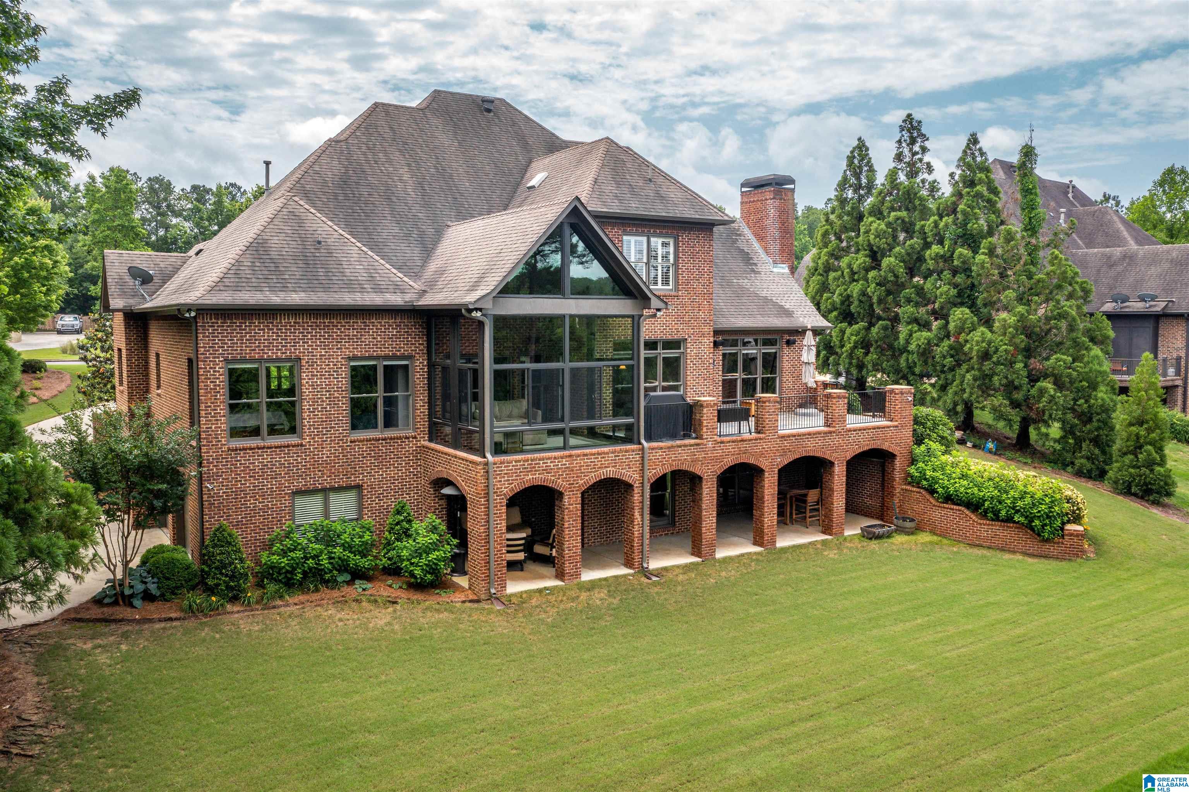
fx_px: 925
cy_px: 396
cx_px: 594
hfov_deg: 65.5
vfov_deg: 46.4
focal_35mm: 28
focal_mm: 10.26
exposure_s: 1/200
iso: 100
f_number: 6.3
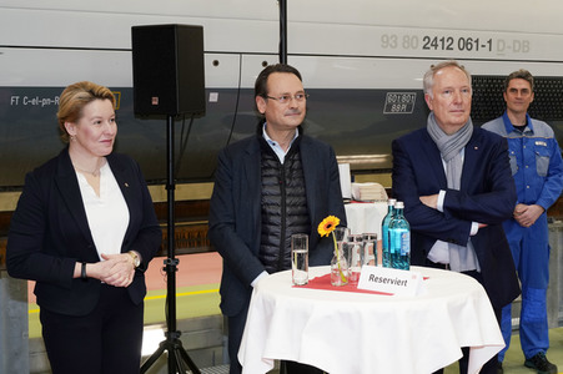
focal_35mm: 45
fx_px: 703
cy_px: 187
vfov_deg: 29.8
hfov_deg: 43.6
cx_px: 282
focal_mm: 45
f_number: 6.3
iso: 1250
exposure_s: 1/80
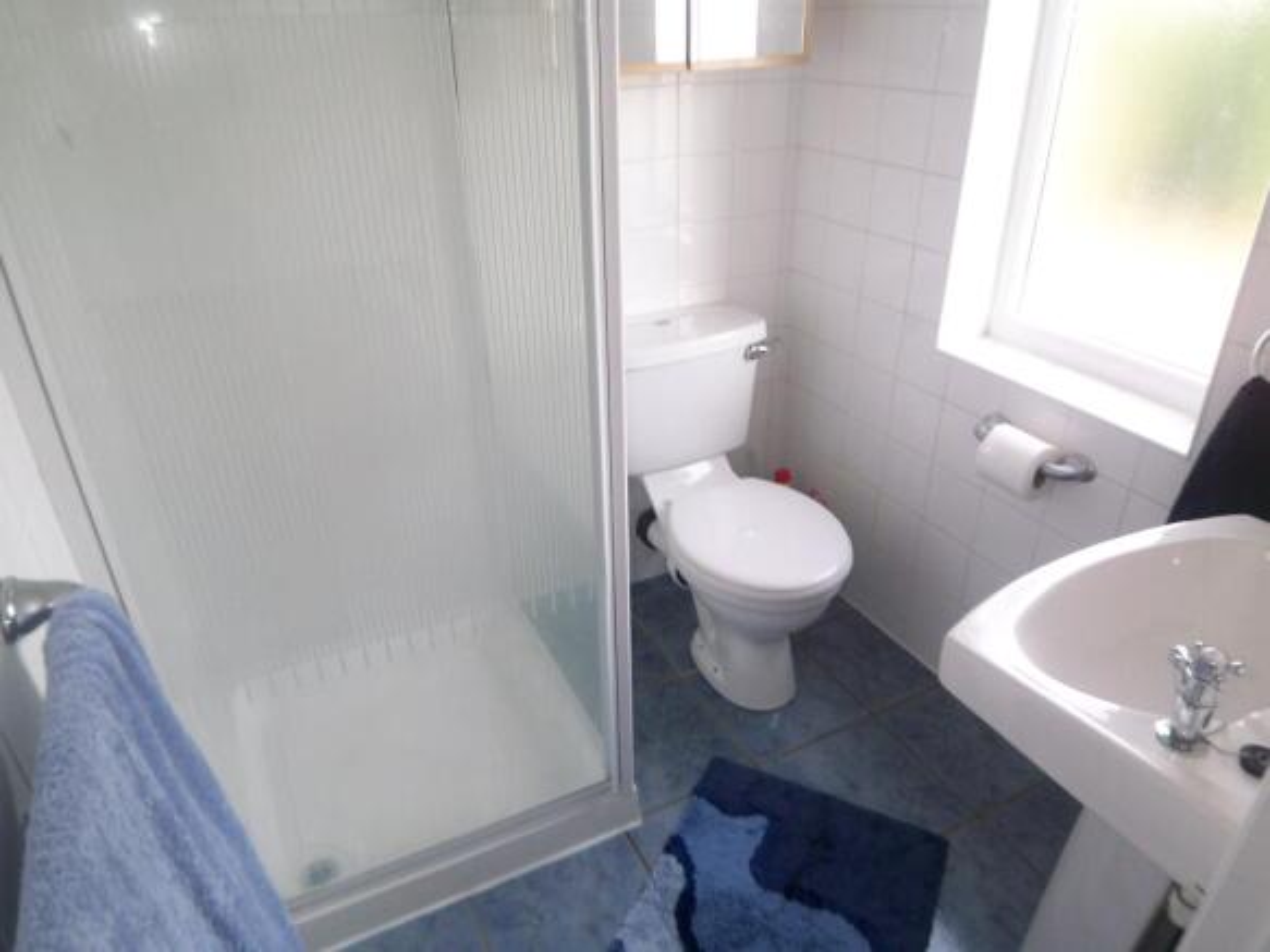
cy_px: 476
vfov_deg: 58.9
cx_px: 635
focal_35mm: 23
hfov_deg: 73.9
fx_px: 844
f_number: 2.8
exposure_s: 1/30
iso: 80
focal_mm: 3.8
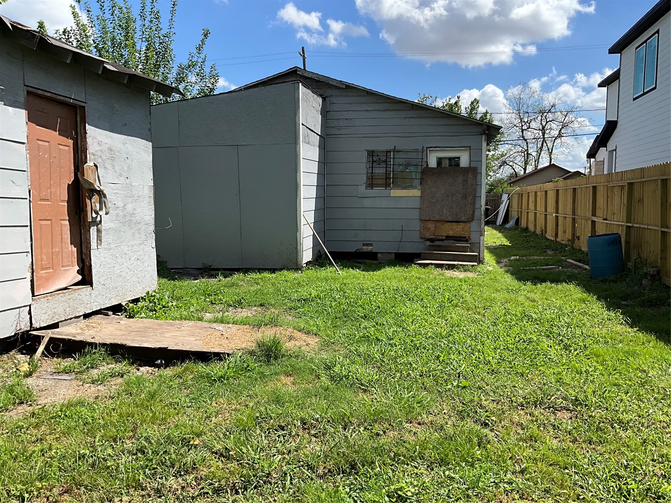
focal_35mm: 29
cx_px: 336
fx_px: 562
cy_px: 252
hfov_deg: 61.7
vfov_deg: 48.2
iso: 25
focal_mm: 3
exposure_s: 1/1490
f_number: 1.8
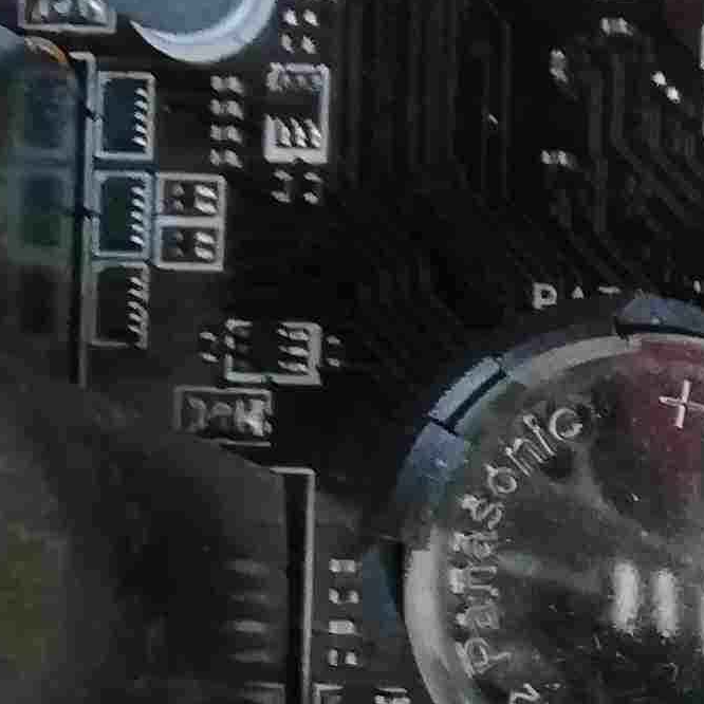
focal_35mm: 159
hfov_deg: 9.9
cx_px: 1580
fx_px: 3658
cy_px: 1280
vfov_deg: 10.3
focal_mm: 3.81
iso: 250
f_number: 2.2
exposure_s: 1/33.3
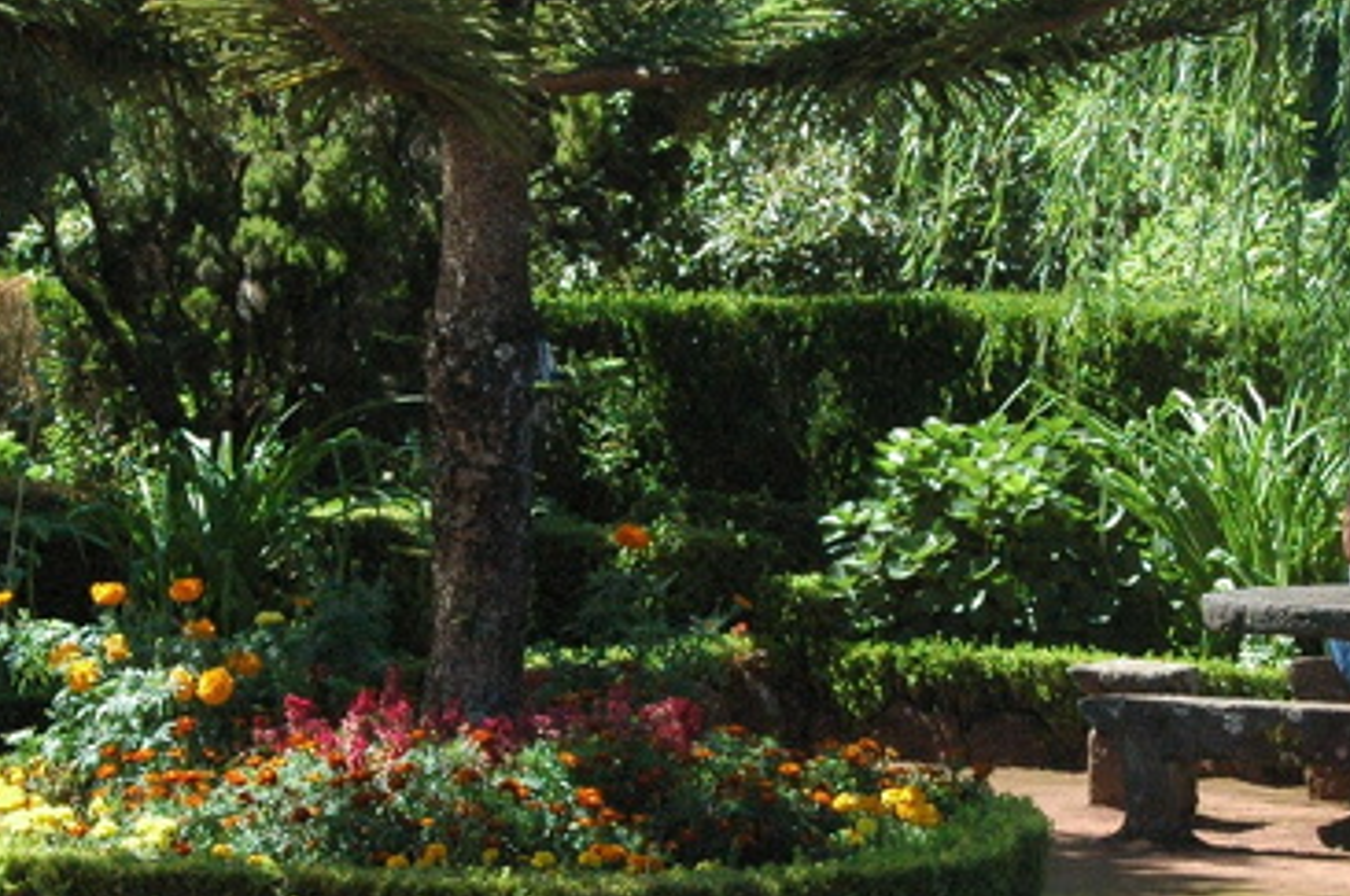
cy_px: 395
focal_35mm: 156
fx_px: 5842
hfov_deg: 13.2
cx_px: 852
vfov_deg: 8.8
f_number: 11
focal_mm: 48
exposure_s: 1/500
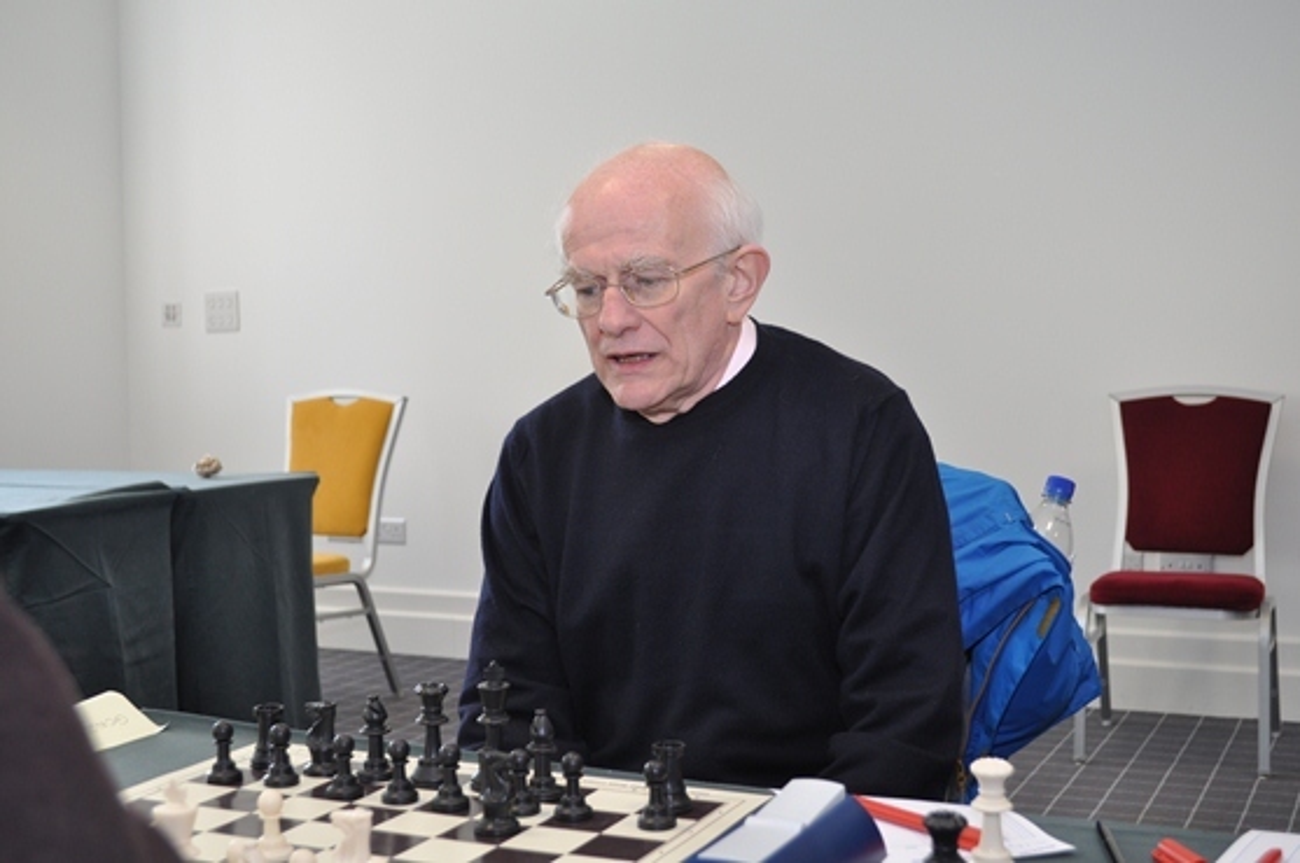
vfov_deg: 28.0
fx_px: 1731
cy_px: 432
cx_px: 650
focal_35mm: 48
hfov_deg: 41.2
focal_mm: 32
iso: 400
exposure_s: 1/100
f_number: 5
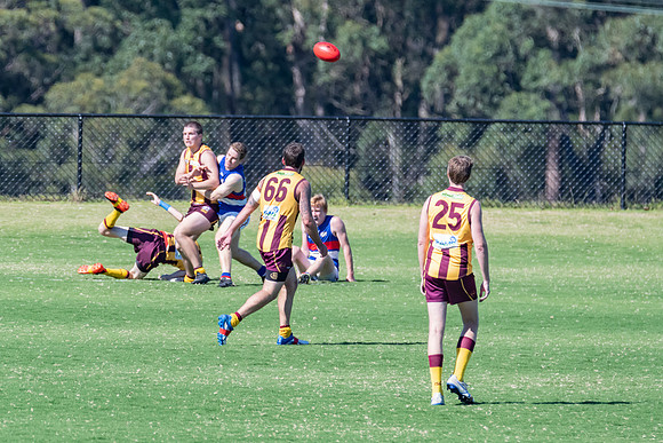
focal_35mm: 836
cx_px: 270
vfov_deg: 1.6
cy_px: 239
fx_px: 15392
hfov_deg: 2.5
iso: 1000
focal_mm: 450
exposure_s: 1/2000
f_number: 8
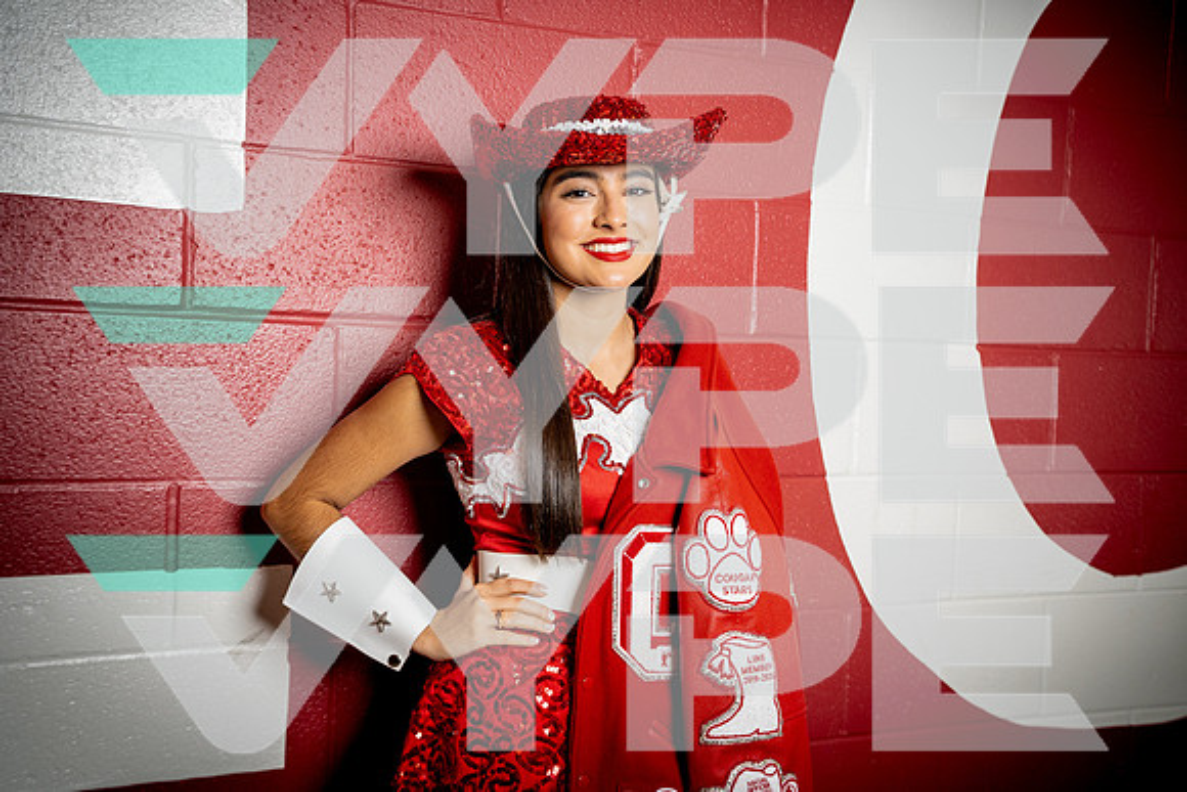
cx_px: 594
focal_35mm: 43
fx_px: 1418
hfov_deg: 45.4
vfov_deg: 31.2
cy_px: 396
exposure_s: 1/250
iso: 400
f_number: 5
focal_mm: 43
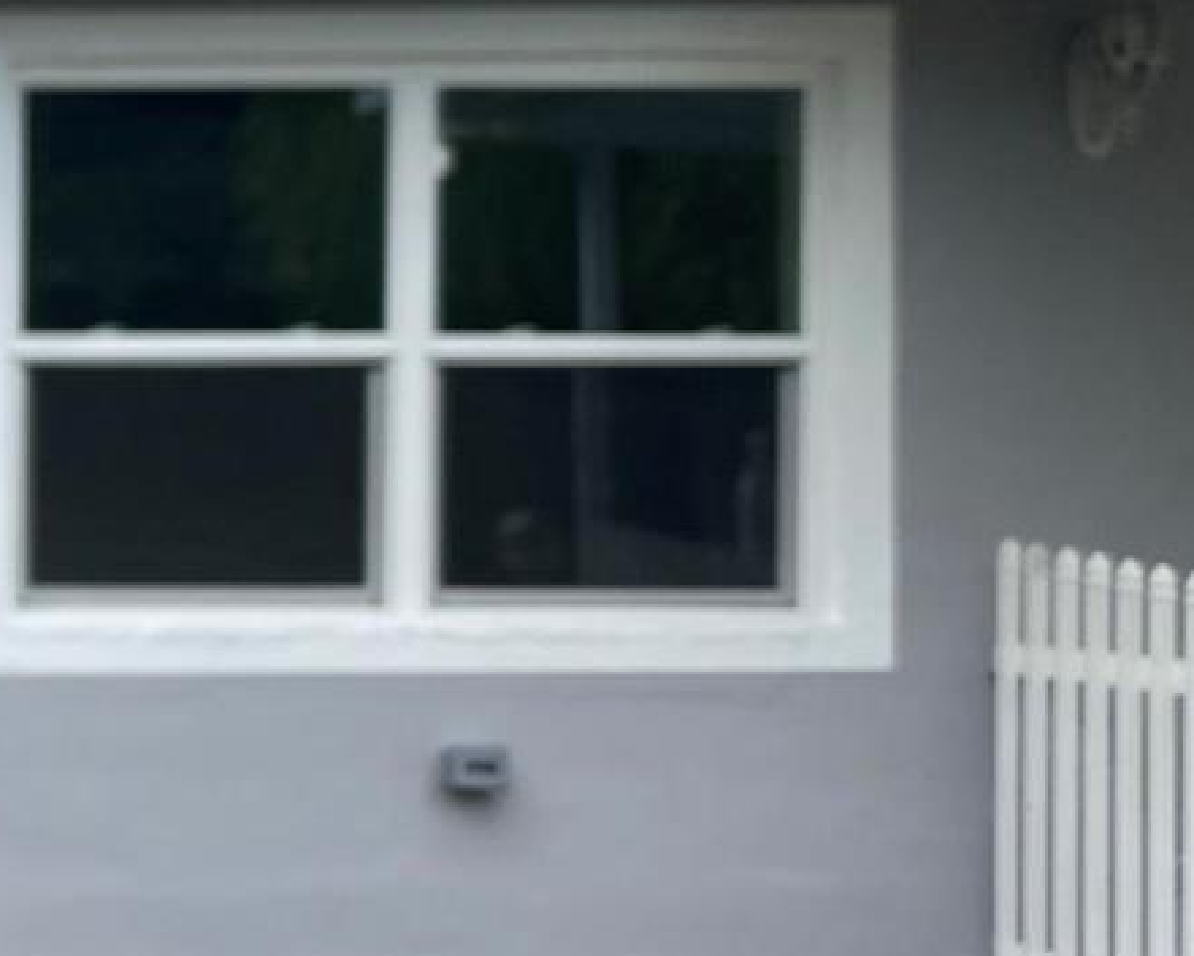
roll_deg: +1.6
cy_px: 563
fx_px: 3252
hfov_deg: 18.4
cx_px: -598
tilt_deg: -2.8
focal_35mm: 92
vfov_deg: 16.7
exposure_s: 1/949
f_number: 1.8
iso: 32
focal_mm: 4.25
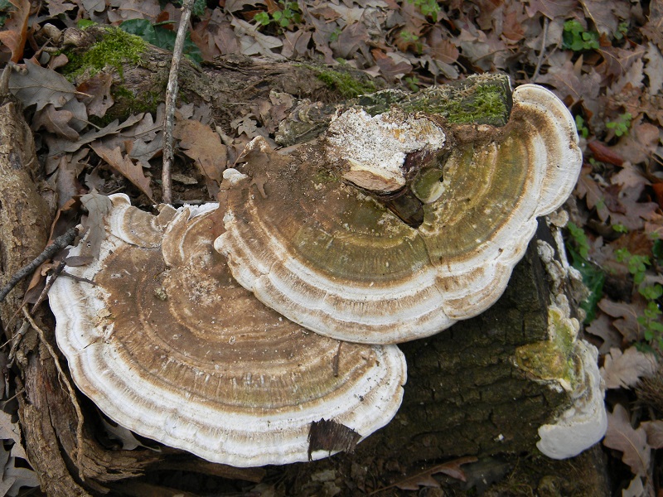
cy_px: 248
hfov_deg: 40.4
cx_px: 332
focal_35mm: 47
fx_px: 900
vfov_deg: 30.9
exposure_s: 1/43.6
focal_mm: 8.6
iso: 80
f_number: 3.9
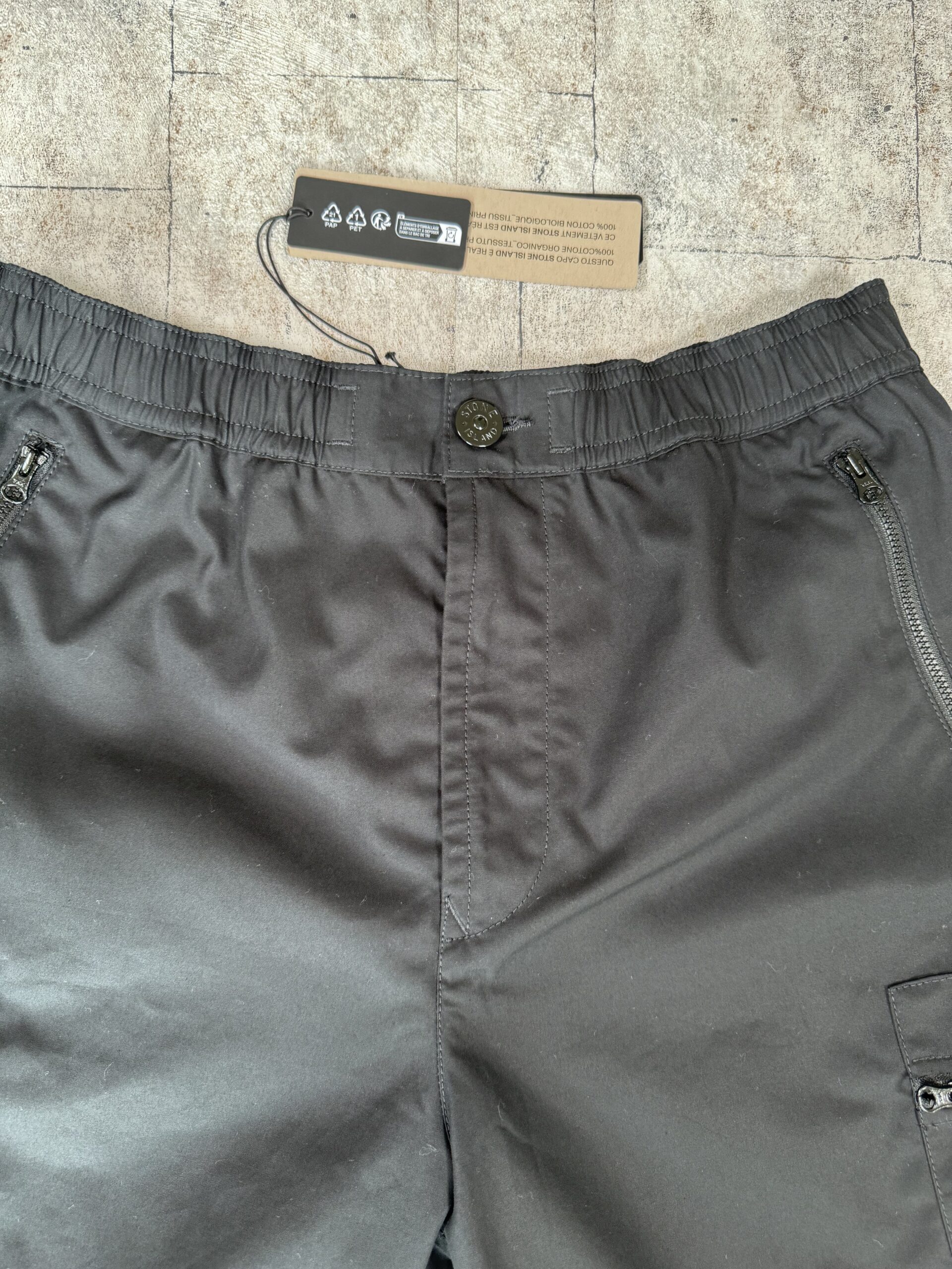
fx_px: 880
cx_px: 476
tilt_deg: -86.7
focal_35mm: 24
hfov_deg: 56.8
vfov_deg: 71.6
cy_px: 634
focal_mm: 6.76
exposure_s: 1/105
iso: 200
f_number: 1.78
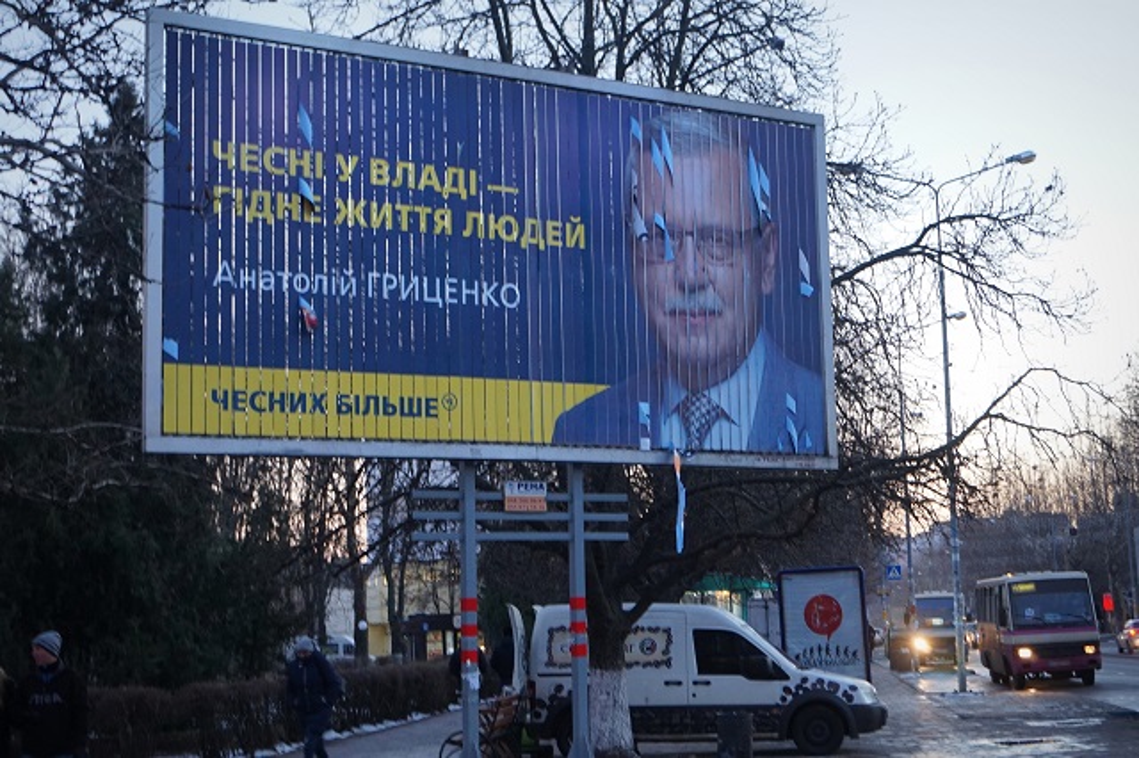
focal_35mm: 52
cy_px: 379
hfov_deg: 37.9
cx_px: 570
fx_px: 1660
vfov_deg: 25.7
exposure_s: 1/30
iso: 800
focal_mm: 35
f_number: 5.6
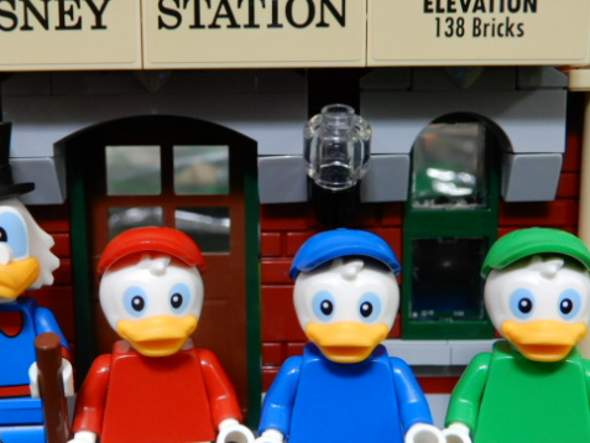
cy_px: 262
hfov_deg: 37.4
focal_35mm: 51
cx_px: 263
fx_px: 869
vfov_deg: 28.5
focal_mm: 6.8
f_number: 4
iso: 400
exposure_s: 1/8
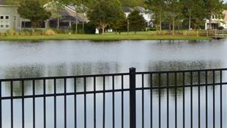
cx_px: 264
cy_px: 27
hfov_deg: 17.0
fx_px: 728
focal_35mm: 121
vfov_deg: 10.0
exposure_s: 1/160
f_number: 5.6
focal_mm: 13
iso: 160
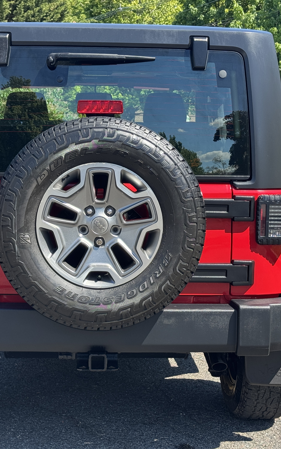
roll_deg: +1.4
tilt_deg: -5.7
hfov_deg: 19.1
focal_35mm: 68
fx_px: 833
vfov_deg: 30.2
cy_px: 225
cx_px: 110
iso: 64
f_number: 1.78
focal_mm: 6.76
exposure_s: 1/939
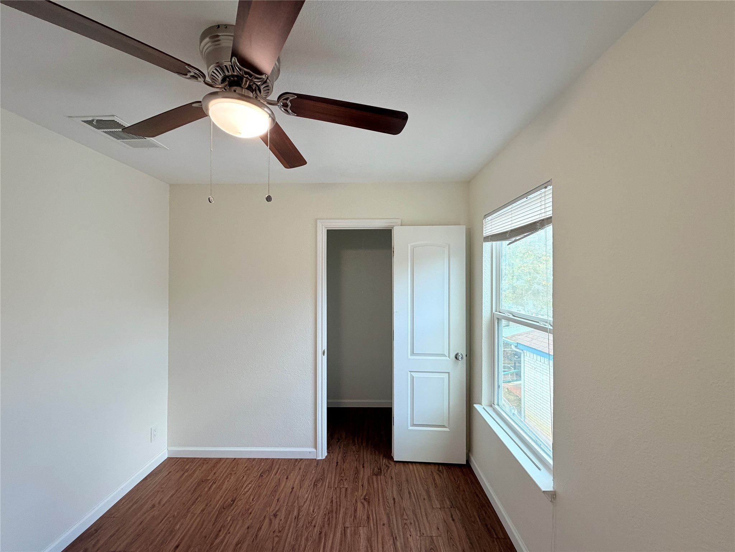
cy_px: 276
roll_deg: +0.0
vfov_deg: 85.7
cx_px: 368
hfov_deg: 102.1
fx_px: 297
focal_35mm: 14
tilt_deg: +0.6
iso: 200
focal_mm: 2.22
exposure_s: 1/121
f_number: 2.2
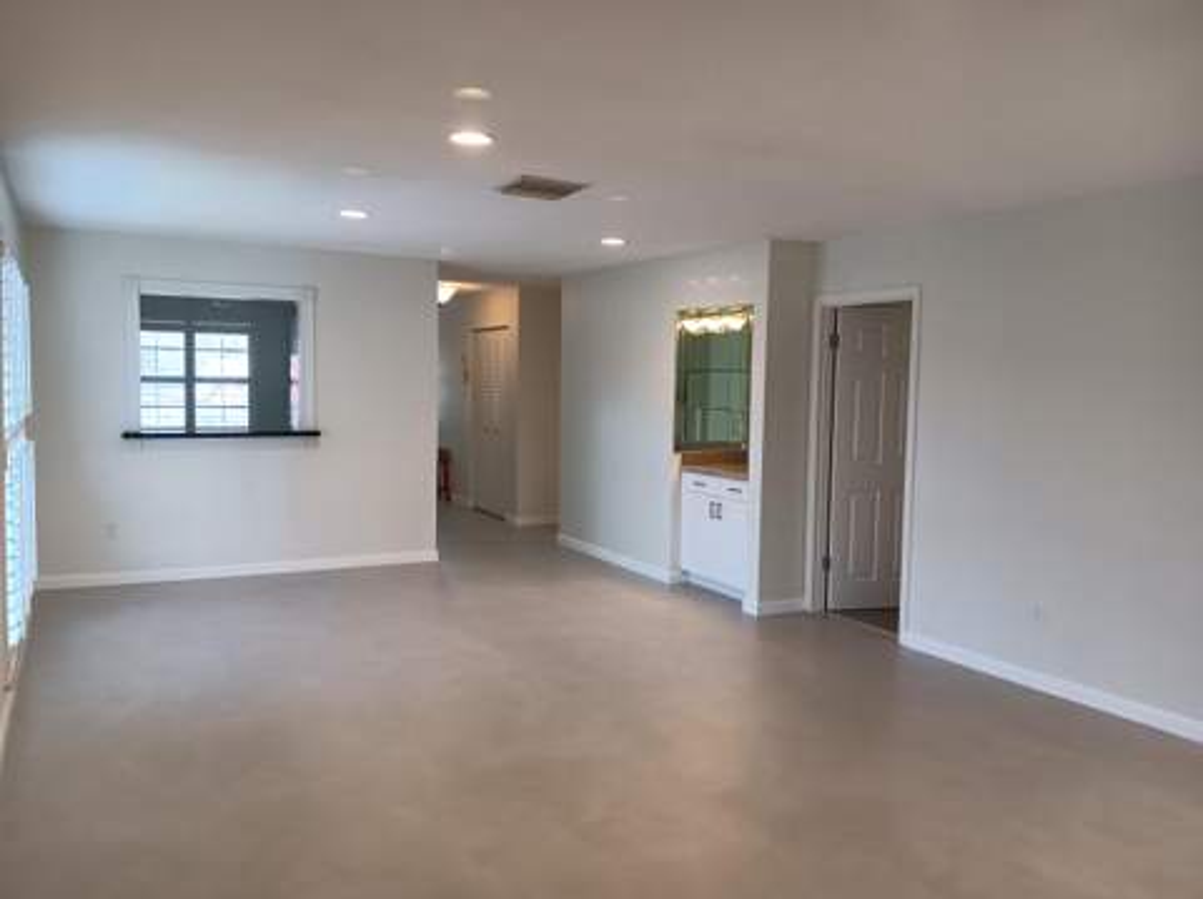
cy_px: 450
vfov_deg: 53.0
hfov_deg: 67.4
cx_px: 602
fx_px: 903
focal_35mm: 26
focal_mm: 3.98
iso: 80
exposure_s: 1/41.7
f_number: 1.8
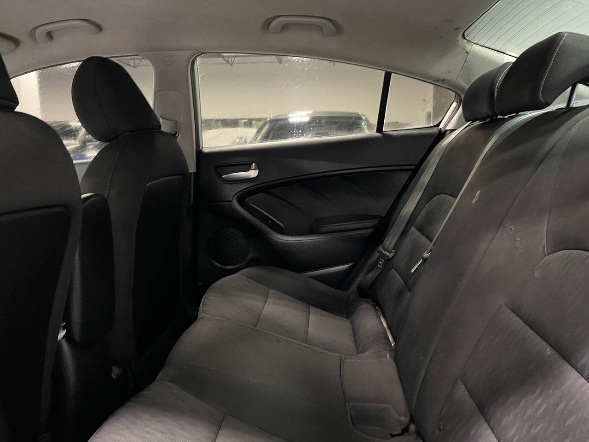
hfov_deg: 69.4
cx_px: 294
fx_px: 425
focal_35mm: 25
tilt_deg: -10.7
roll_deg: +0.9
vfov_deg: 54.9
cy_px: 221
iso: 800
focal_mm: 5.1
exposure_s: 1/30
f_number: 1.6
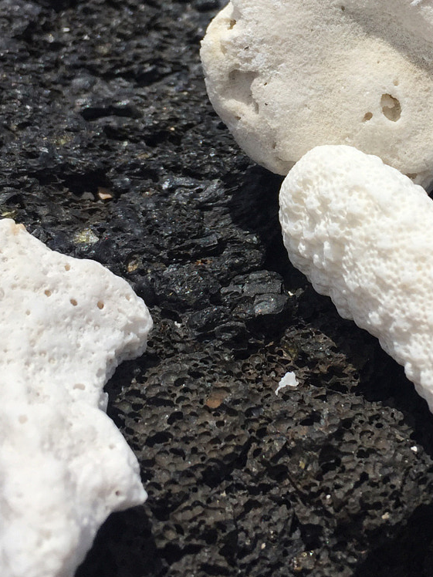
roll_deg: +2.8
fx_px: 1034
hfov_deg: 23.2
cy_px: 117
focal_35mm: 62
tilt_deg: -30.8
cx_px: 366
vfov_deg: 30.5
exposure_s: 1/4950
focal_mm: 4.15
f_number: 2.2
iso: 32
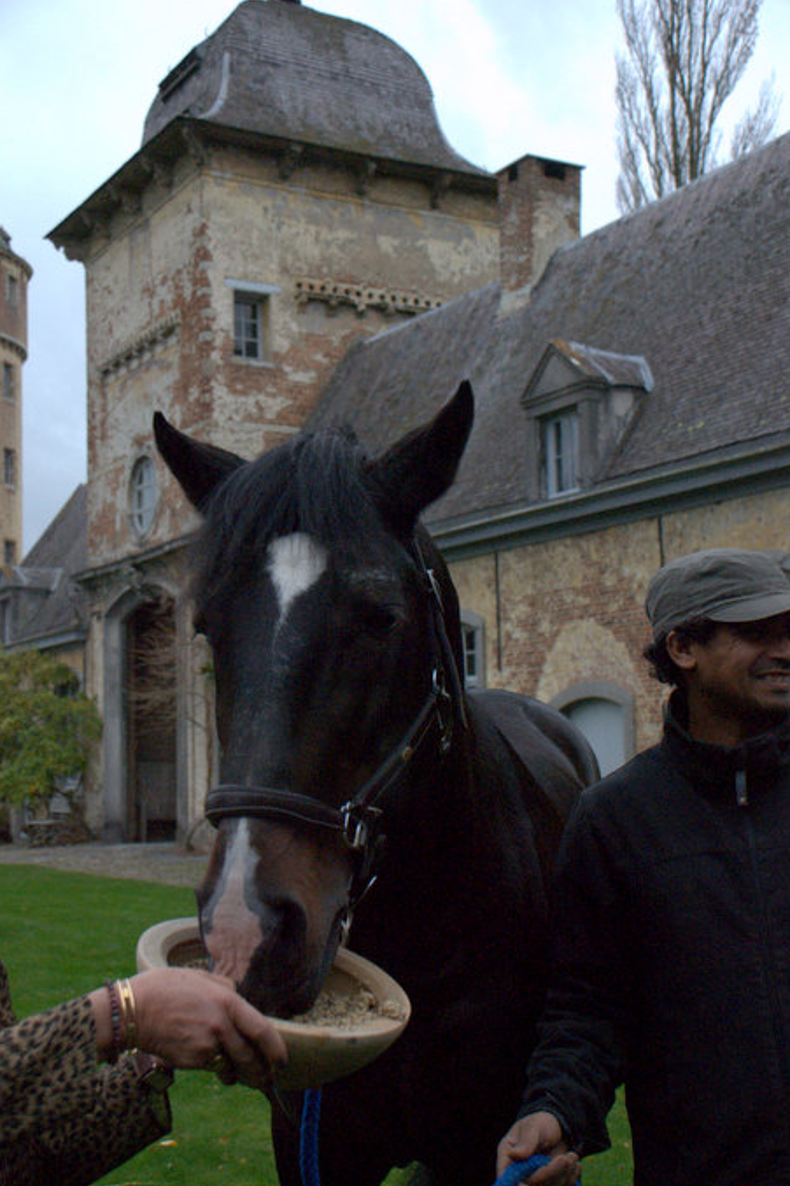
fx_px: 1631
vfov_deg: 39.9
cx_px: 407
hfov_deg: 27.2
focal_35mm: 50
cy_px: 610
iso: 1600
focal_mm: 31
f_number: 4
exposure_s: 1/400
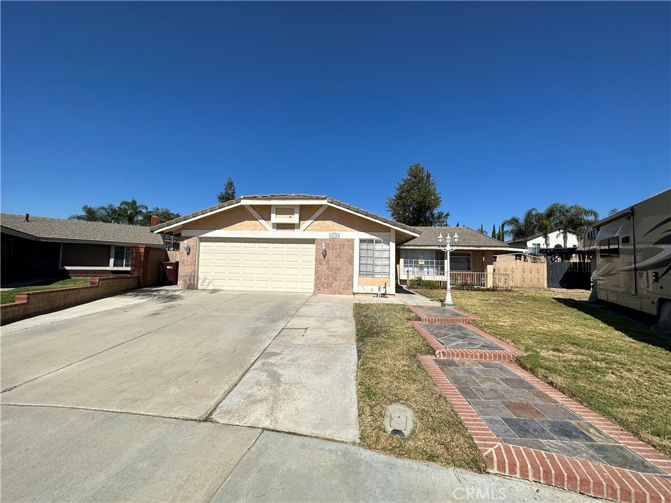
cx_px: 336
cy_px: 252
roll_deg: -1.5
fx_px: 271
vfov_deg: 85.7
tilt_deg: +3.2
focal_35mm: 14
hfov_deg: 102.1
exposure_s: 1/4651
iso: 50
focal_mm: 2.22
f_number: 2.2
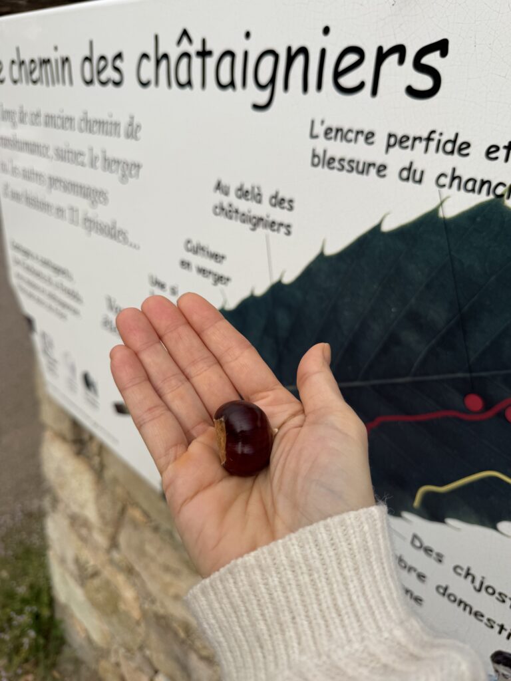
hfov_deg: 56.8
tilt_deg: -21.6
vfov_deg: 71.6
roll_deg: -7.4
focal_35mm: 24
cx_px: 256
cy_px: 340
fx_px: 472
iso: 80
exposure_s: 1/3021
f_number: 1.78
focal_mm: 6.76
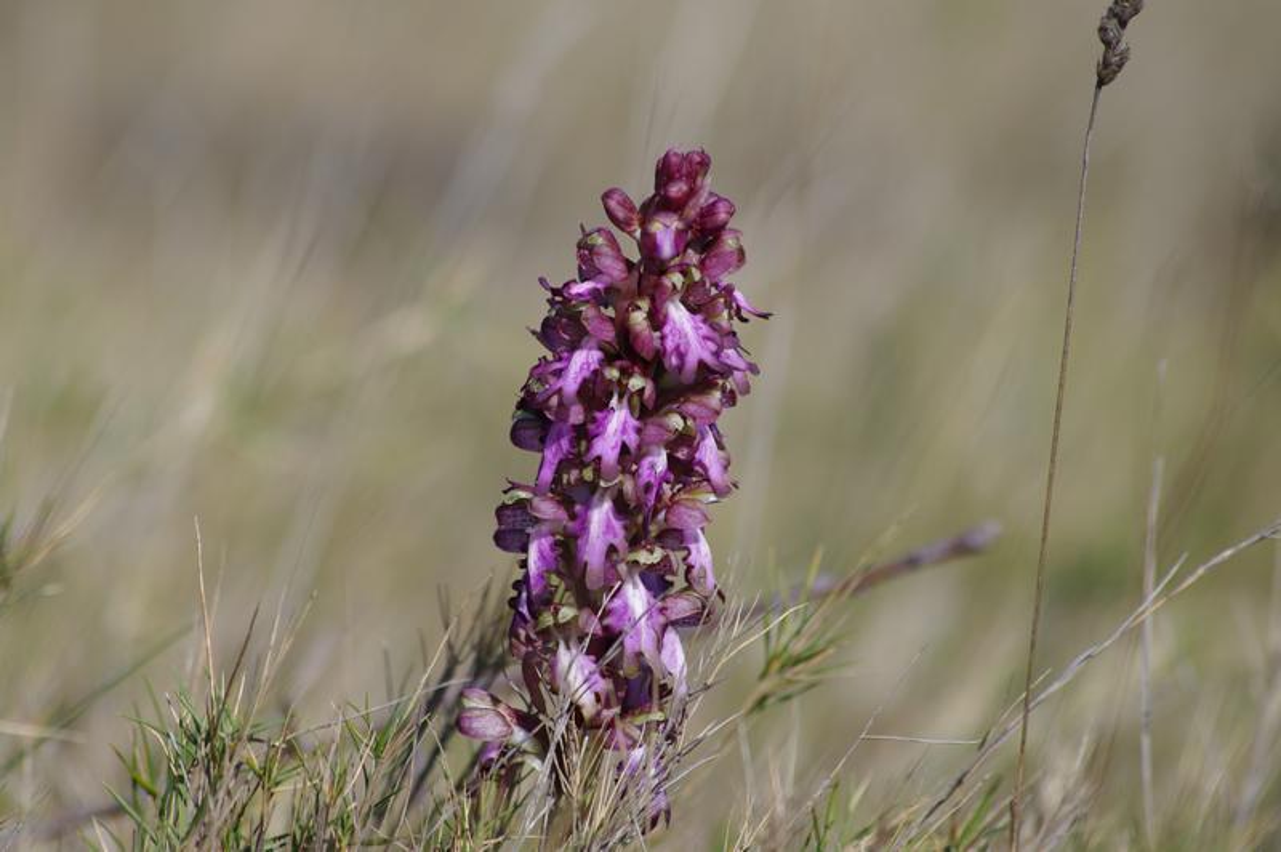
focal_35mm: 285
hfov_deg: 7.2
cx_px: 640
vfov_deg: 4.8
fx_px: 10133
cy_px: 426
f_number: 6.7
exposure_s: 1/350
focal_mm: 190
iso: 100
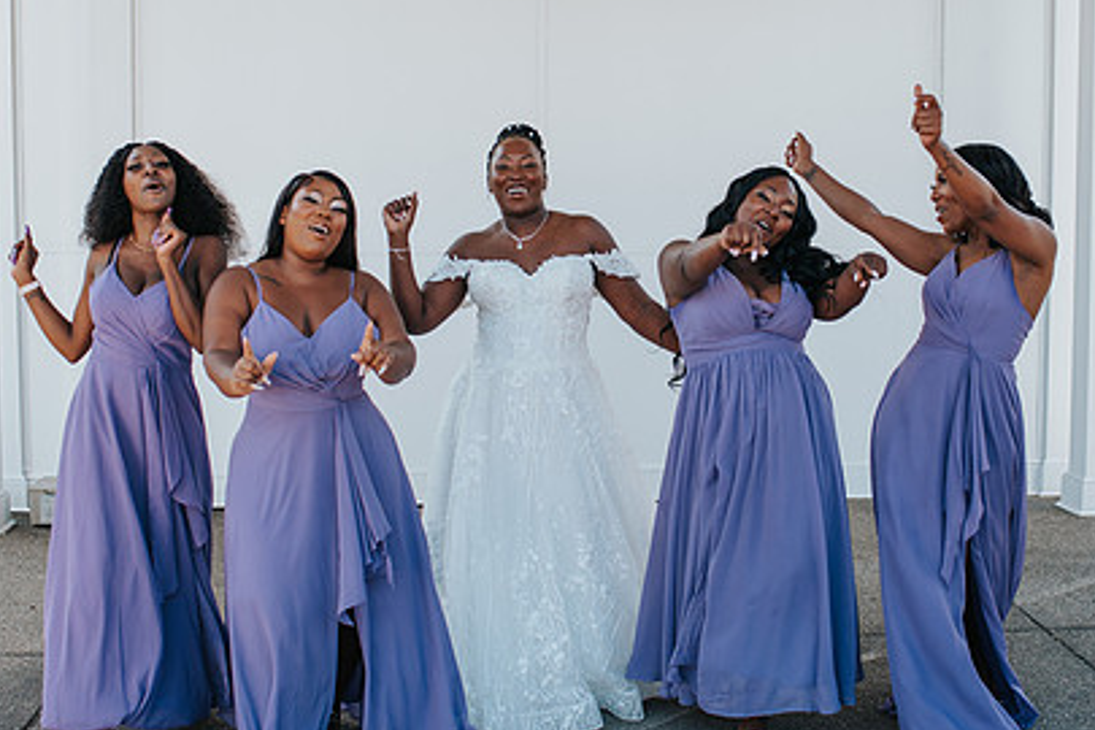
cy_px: 305
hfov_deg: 33.9
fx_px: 1794
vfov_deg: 23.0
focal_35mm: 59
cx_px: 625
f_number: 2.8
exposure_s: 1/640
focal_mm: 35
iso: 100
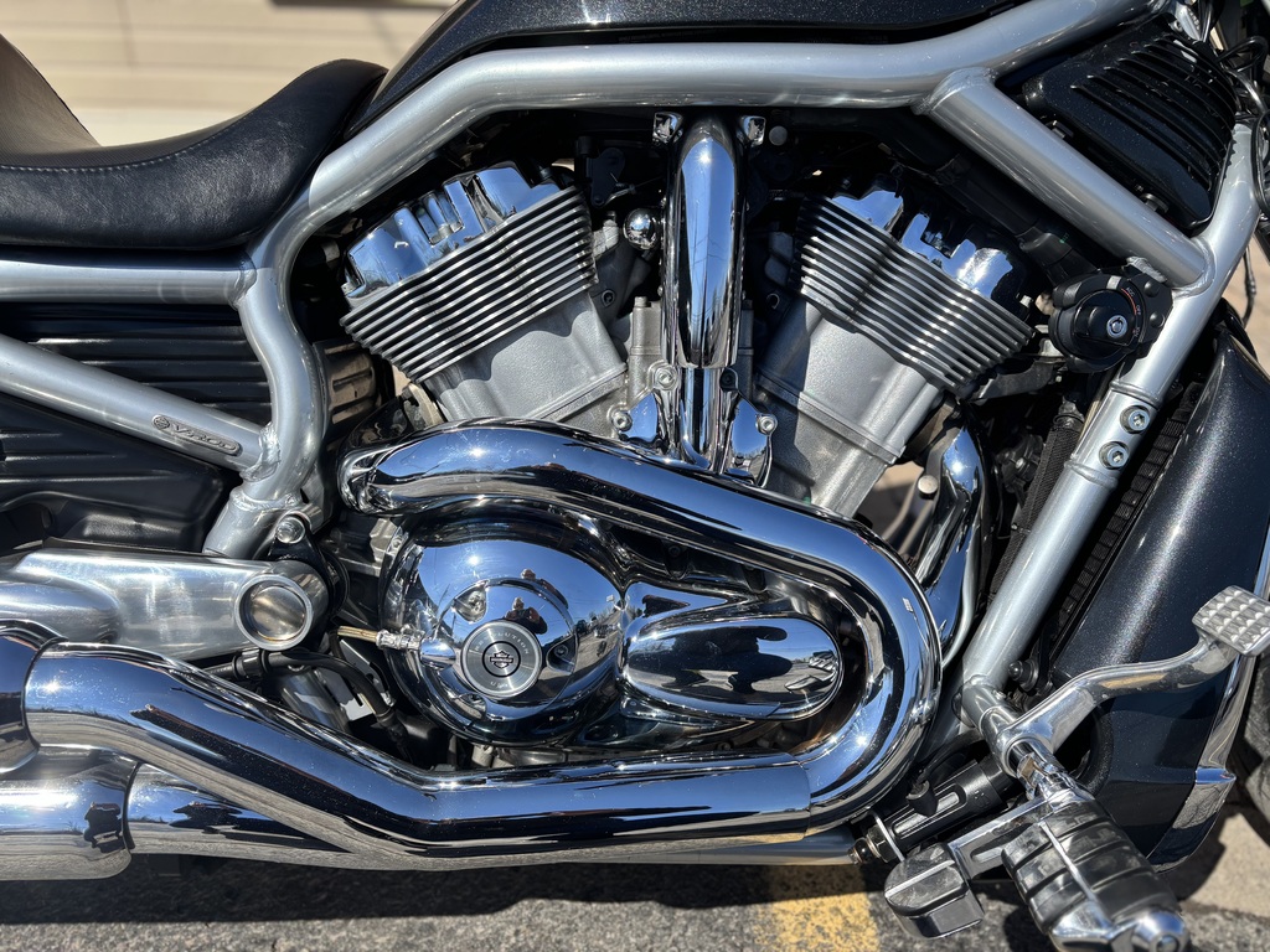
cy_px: 476
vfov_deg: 53.1
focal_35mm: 26
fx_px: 954
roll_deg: -1.9
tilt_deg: -27.5
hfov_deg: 67.3
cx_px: 635
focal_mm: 5.96
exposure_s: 1/2342
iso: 50
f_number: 1.6
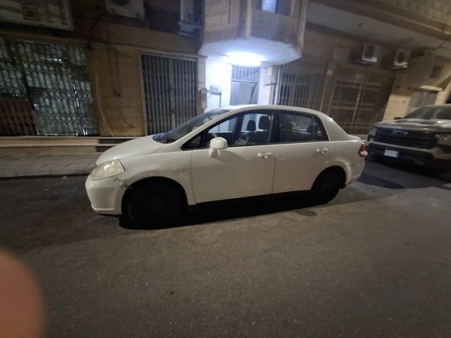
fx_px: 169
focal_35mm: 13
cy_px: 169
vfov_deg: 89.9
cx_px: 226
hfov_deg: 106.2
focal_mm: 1.74
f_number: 2.2
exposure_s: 1/13
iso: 800
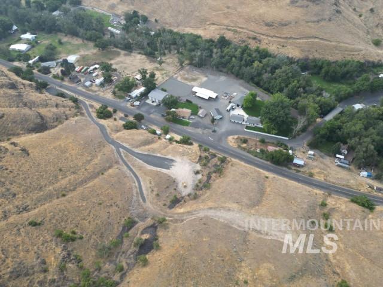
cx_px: 192
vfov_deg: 56.8
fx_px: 266
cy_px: 144
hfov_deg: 71.6
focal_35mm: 24
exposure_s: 1/500
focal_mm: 6.72
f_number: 1.7
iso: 100
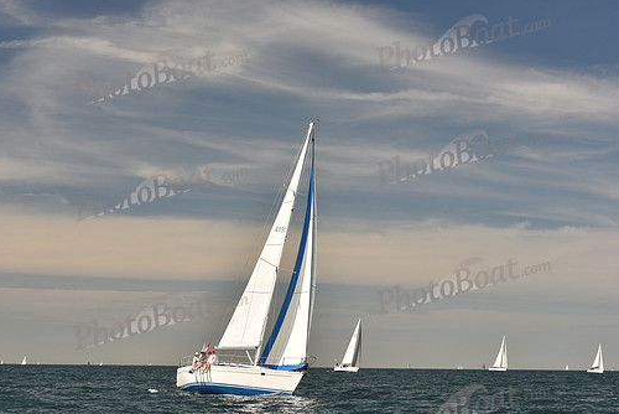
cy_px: 236
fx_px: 1497
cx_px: 313
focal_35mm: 87
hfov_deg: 23.4
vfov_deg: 15.7
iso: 250
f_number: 7.1
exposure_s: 1/640
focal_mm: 75
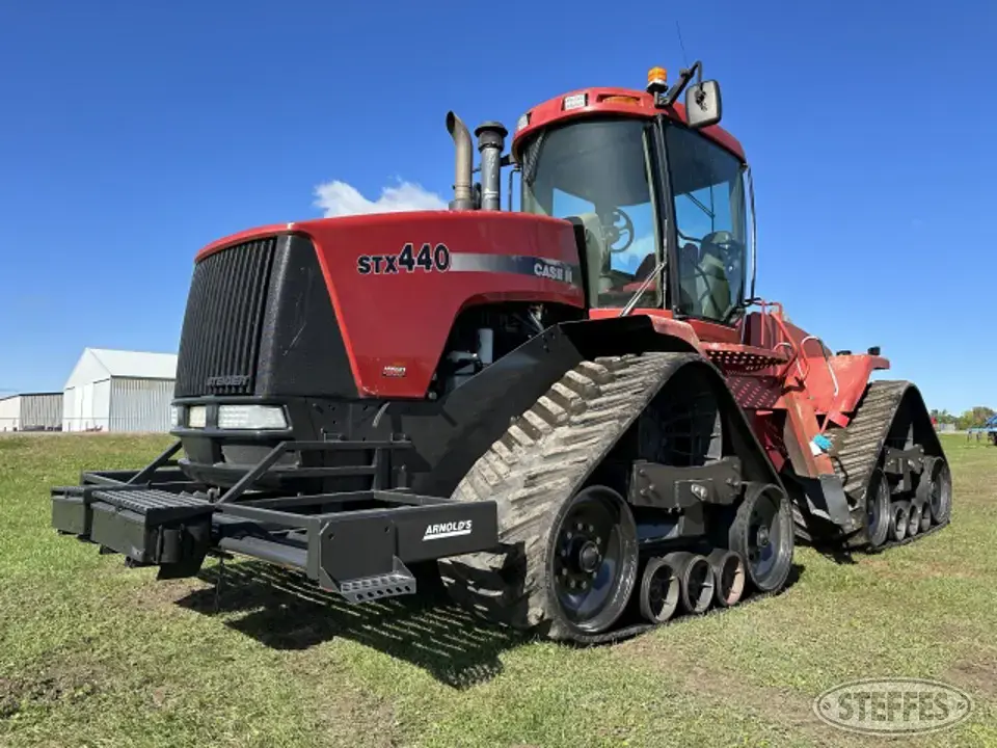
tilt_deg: +4.2
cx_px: 498
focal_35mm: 24
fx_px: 691
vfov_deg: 56.8
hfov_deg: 71.6
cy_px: 374
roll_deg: -1.2
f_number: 1.78
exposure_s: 1/2469
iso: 80
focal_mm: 6.86
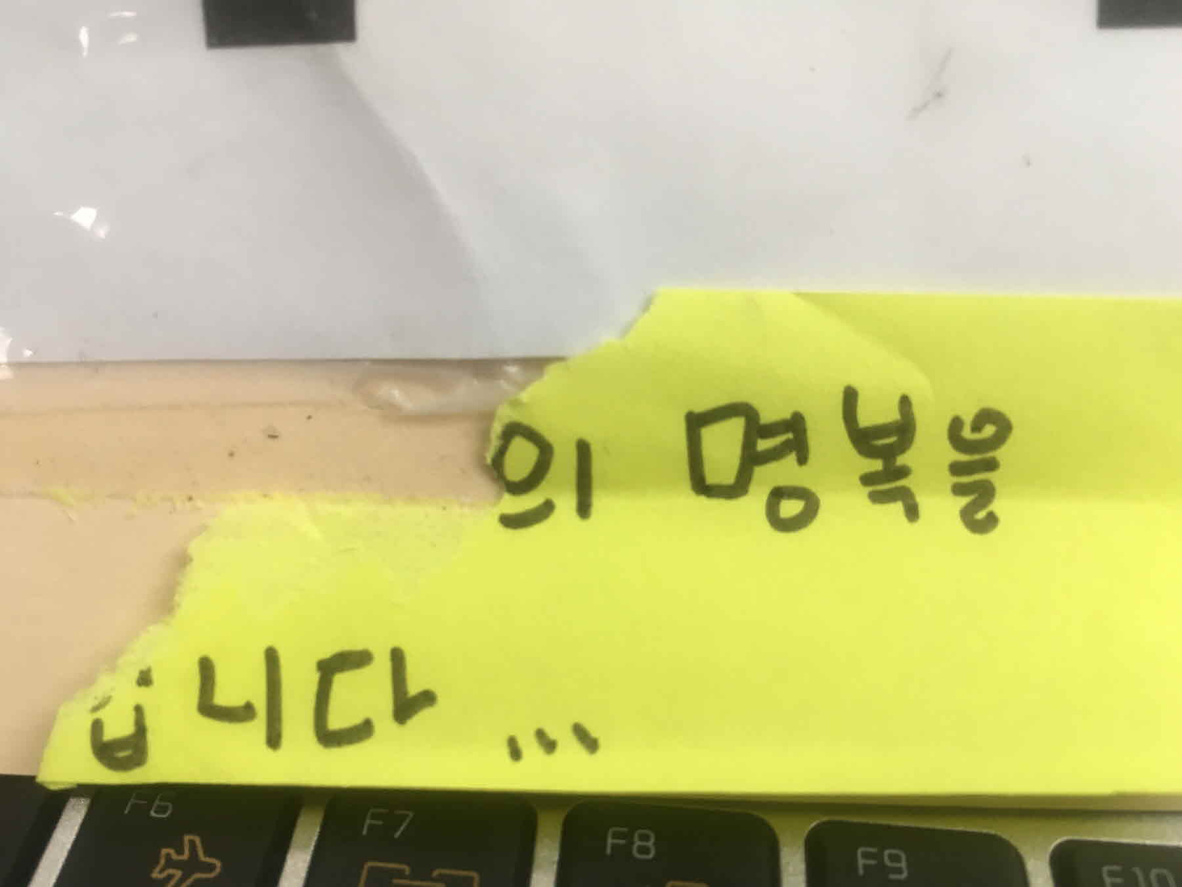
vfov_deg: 48.2
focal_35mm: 29
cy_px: 444
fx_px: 990
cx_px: 591
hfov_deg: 61.7
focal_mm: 4.15
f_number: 2.2
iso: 25
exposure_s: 1/40
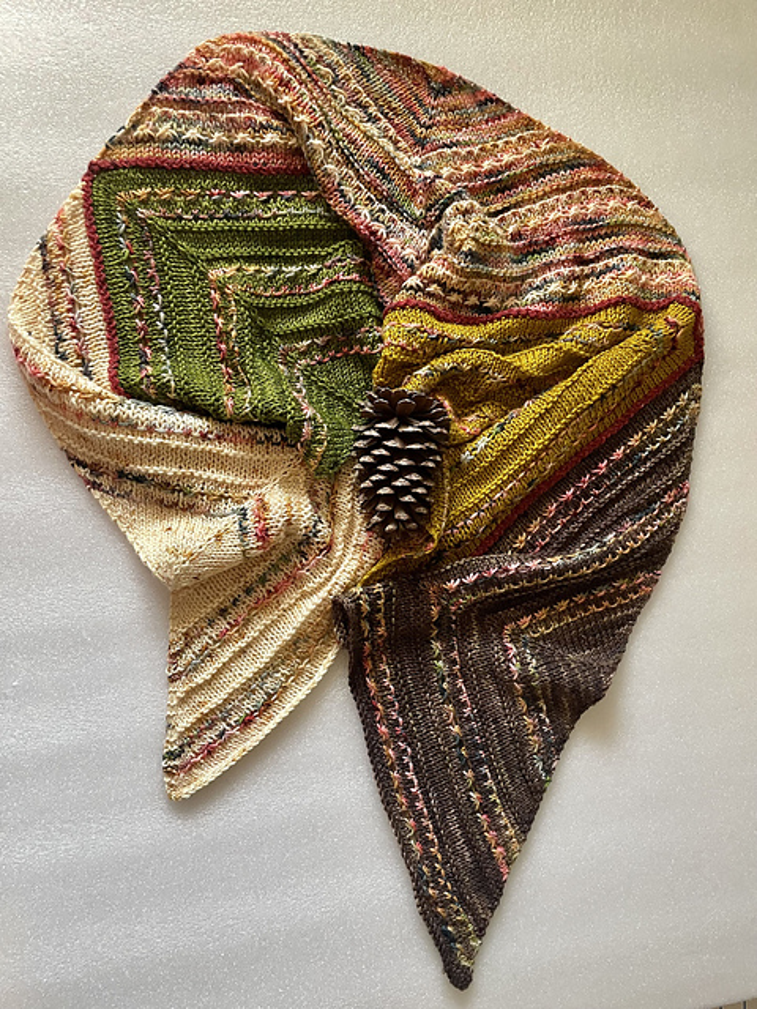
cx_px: 378
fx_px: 758
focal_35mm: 26
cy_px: 504
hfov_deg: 53.1
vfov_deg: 67.3
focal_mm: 4.2
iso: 160
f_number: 1.6
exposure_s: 1/60
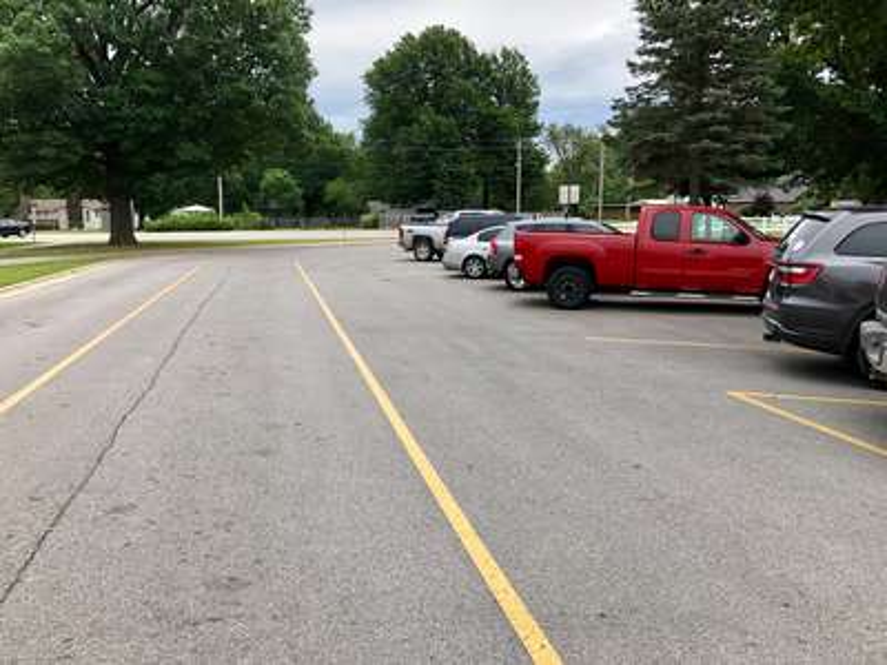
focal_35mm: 28
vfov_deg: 49.7
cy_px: 332
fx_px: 717
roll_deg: -1.0
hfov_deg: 63.4
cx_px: 444
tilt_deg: -8.7
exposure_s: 1/873
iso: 20
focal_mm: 4
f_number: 1.8
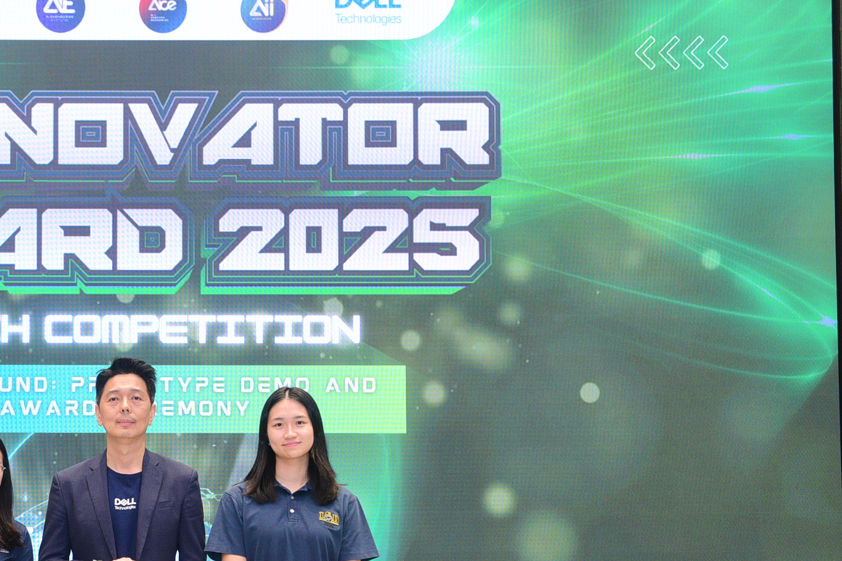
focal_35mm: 85
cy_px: 497
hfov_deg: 23.4
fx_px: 1988
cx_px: 117
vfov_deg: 15.9
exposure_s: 1/125
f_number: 4.5
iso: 1250
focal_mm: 44
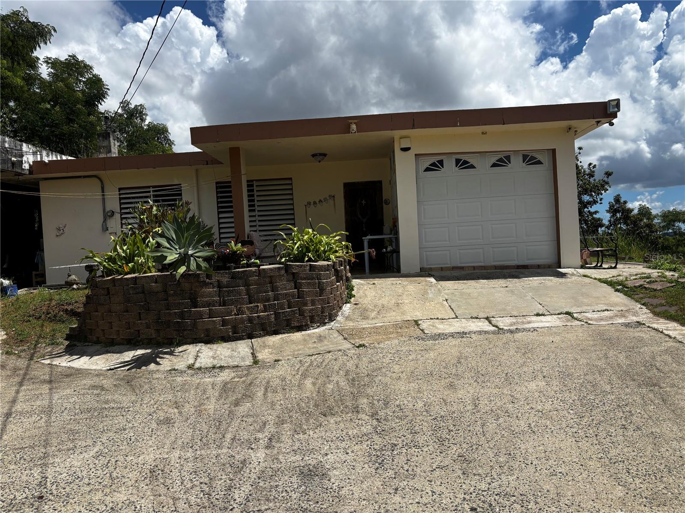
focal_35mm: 26
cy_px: 256
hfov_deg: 67.3
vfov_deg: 53.1
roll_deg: +2.0
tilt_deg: -2.6
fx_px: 515
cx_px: 342
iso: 50
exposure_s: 1/6711
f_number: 1.6
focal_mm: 5.96
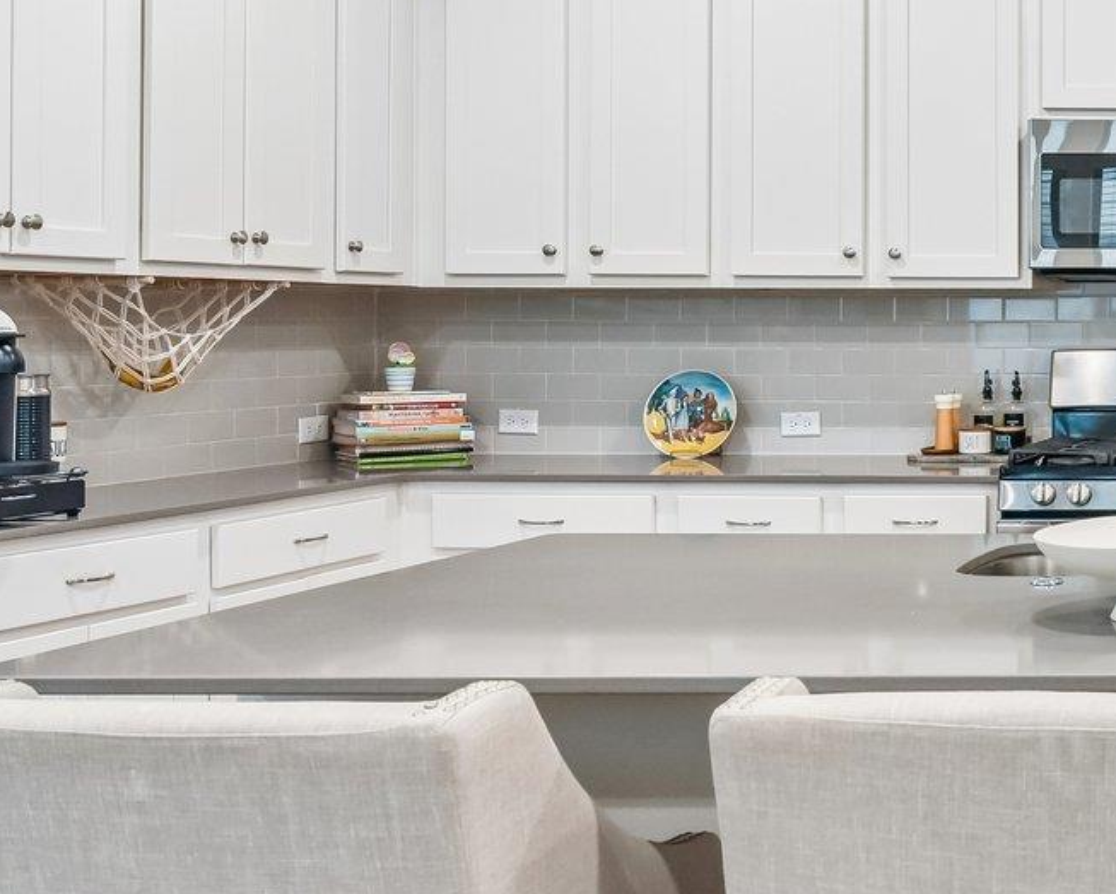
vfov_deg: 30.1
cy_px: 329
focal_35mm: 50
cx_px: 1415
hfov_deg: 30.3
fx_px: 1652
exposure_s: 1/15
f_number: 8
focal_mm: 17
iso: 640
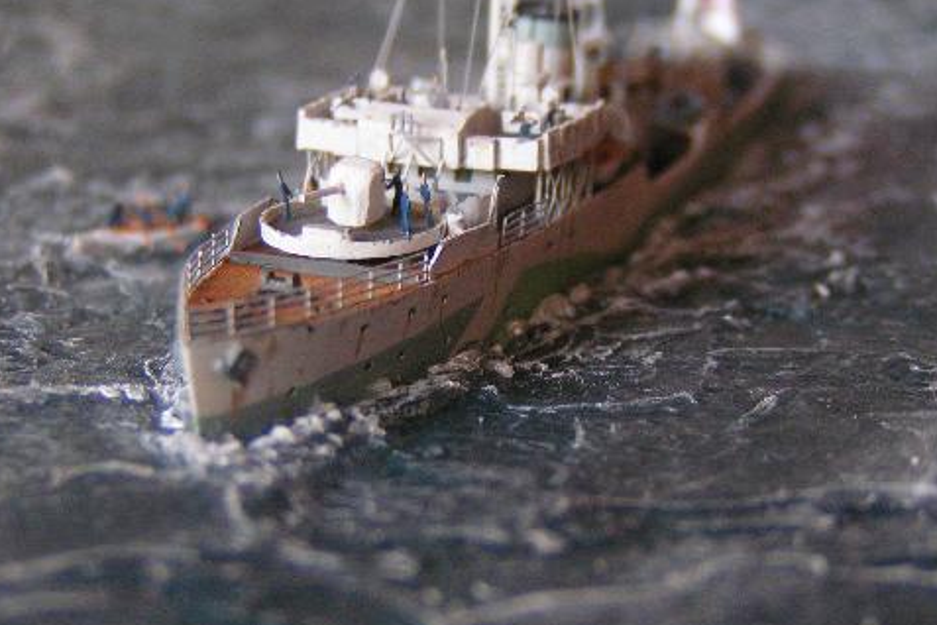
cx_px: 458
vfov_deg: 11.6
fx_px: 3071
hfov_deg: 17.3
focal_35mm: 118
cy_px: 346
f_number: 3.5
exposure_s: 1/30
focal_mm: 15.9
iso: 200
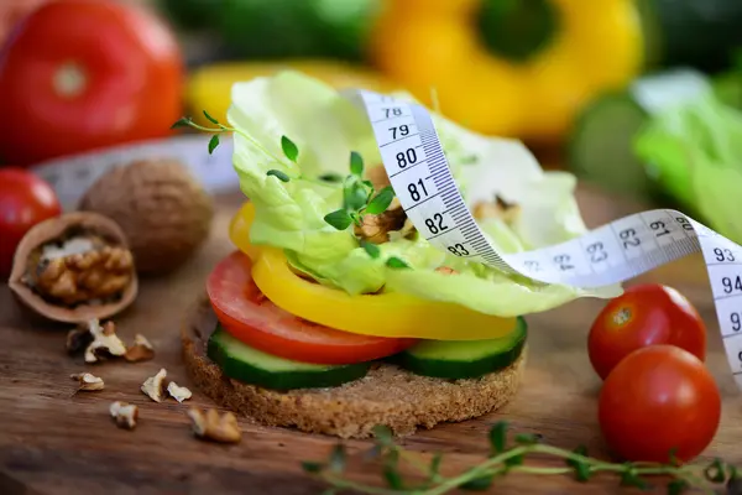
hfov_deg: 19.5
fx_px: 2164
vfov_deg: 13.0
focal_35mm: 105
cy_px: 248
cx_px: 371
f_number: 3
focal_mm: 105
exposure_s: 1/60
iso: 100
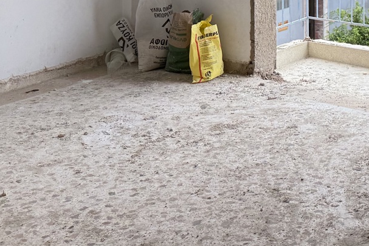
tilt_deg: +0.2
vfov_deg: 15.5
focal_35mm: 79
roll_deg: +0.6
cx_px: 335
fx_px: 809
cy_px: -157
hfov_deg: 24.9
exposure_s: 1/348
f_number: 1.78
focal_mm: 6.76
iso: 80
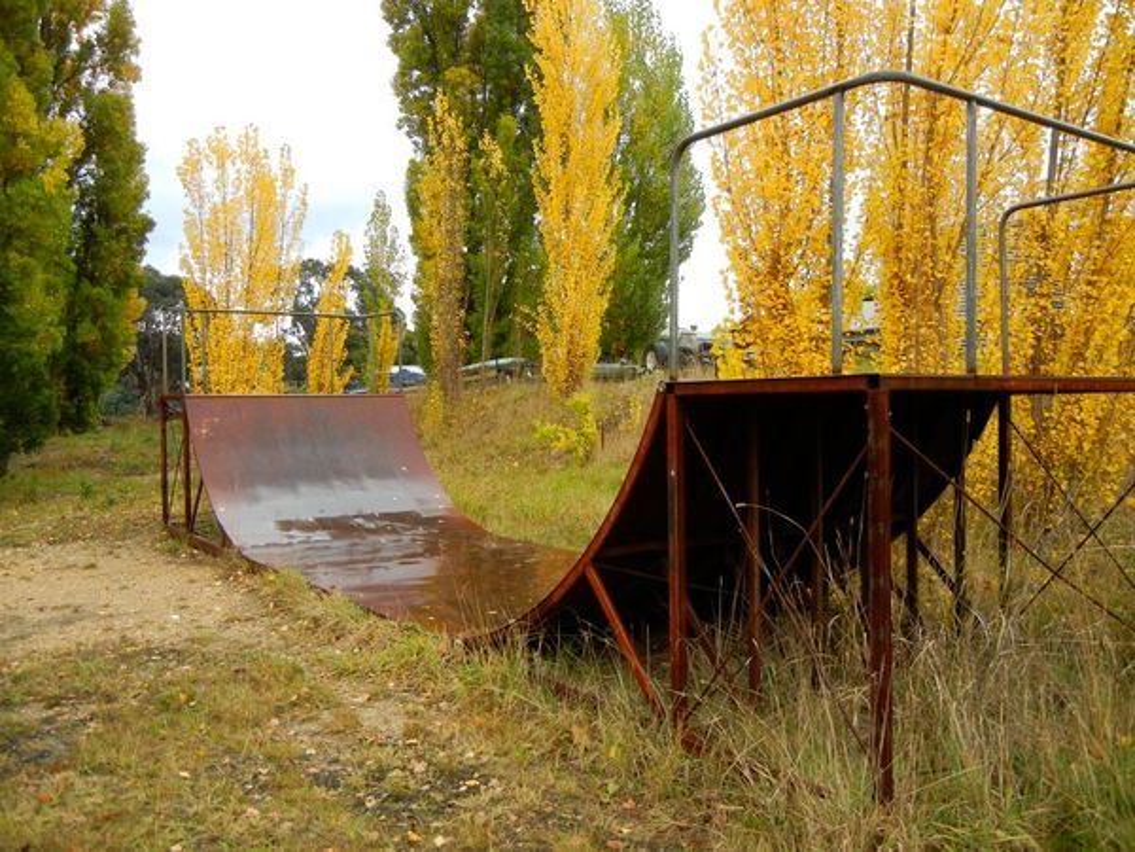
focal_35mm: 30
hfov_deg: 60.0
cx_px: 568
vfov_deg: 46.8
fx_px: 984
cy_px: 426
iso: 160
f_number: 3.5
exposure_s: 1/290
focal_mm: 5.4
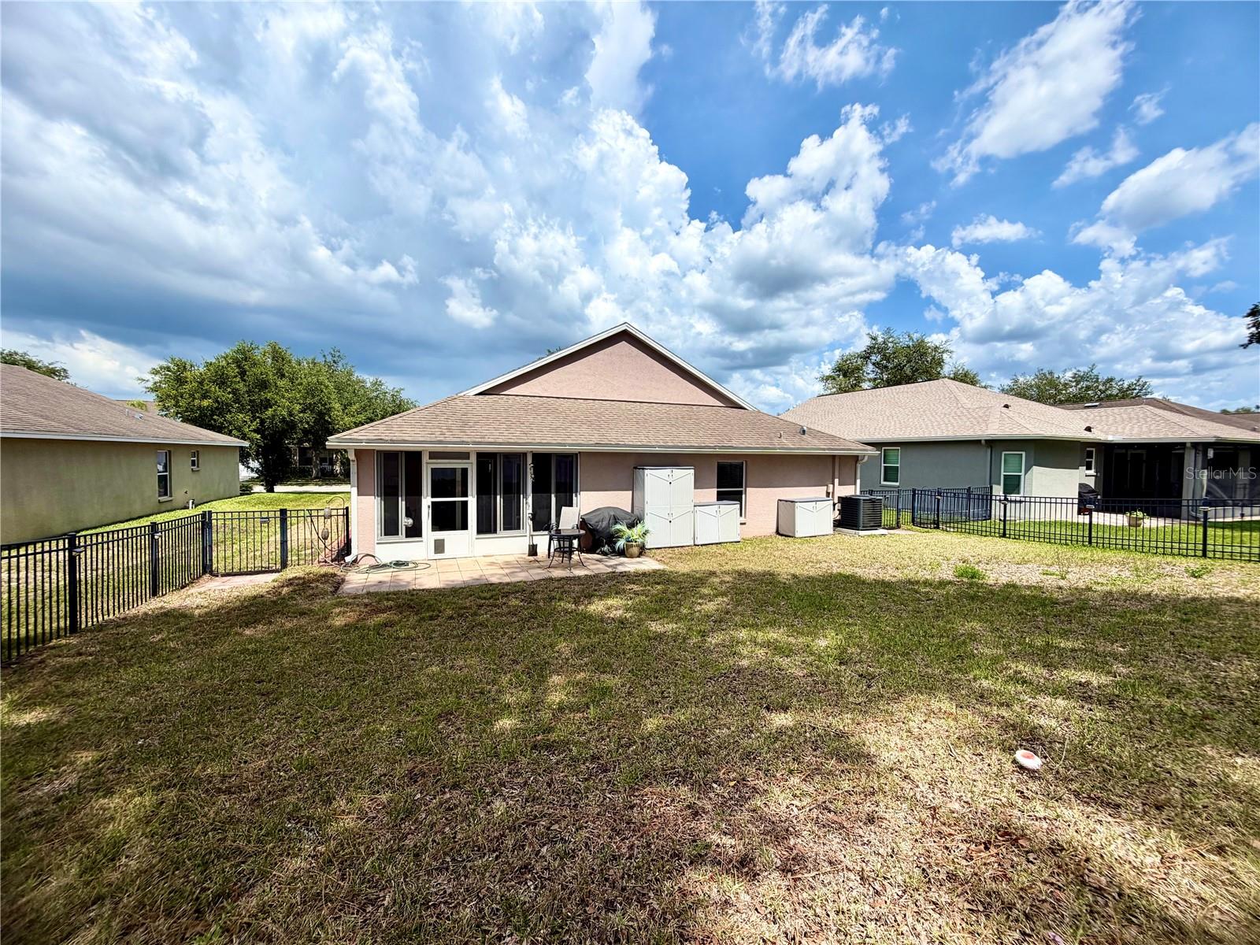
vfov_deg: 85.7
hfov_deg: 102.1
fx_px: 510
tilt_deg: -2.6
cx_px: 630
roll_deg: -0.8
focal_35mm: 14
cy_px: 472
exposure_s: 1/1235
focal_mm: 2.22
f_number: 2.2
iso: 20
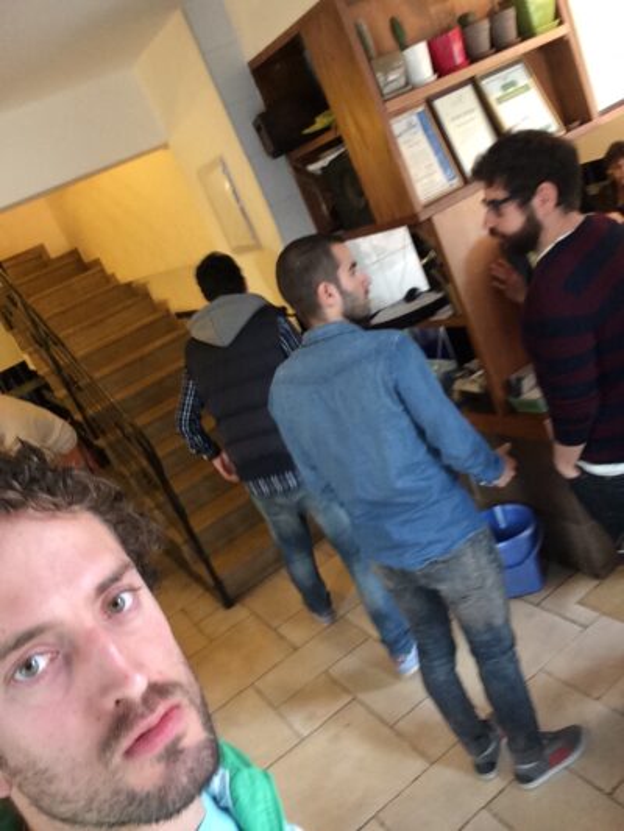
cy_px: 416
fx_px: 793
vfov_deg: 55.3
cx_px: 312
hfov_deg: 43.0
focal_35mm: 33
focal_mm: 2.15
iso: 125
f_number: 2.4
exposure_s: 1/30
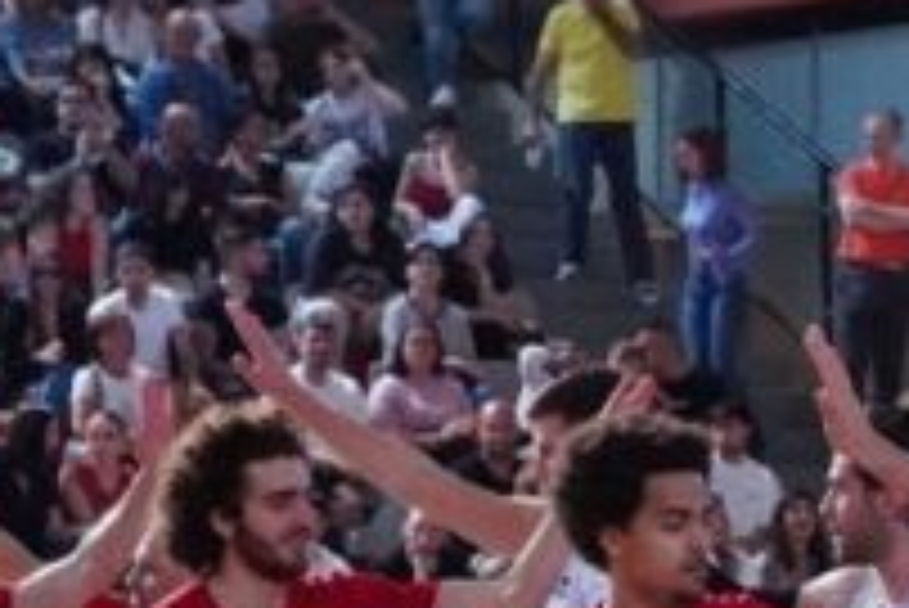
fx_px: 5104
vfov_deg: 6.7
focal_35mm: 202
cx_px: 1521
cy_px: 869
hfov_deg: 9.8
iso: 5000
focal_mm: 34
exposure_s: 1/500
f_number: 5
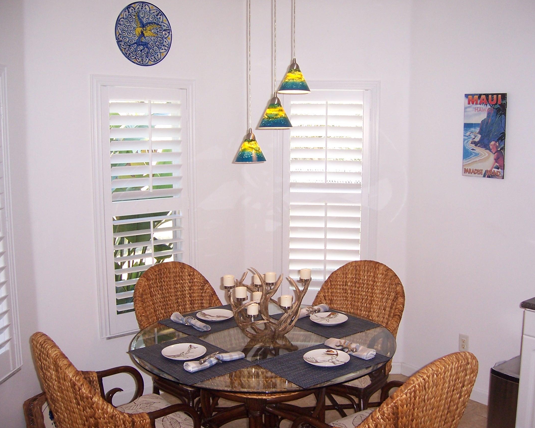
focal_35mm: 38
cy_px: 211
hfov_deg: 47.9
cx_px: 283
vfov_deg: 39.1
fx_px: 602
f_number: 3
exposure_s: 1/60
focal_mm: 6
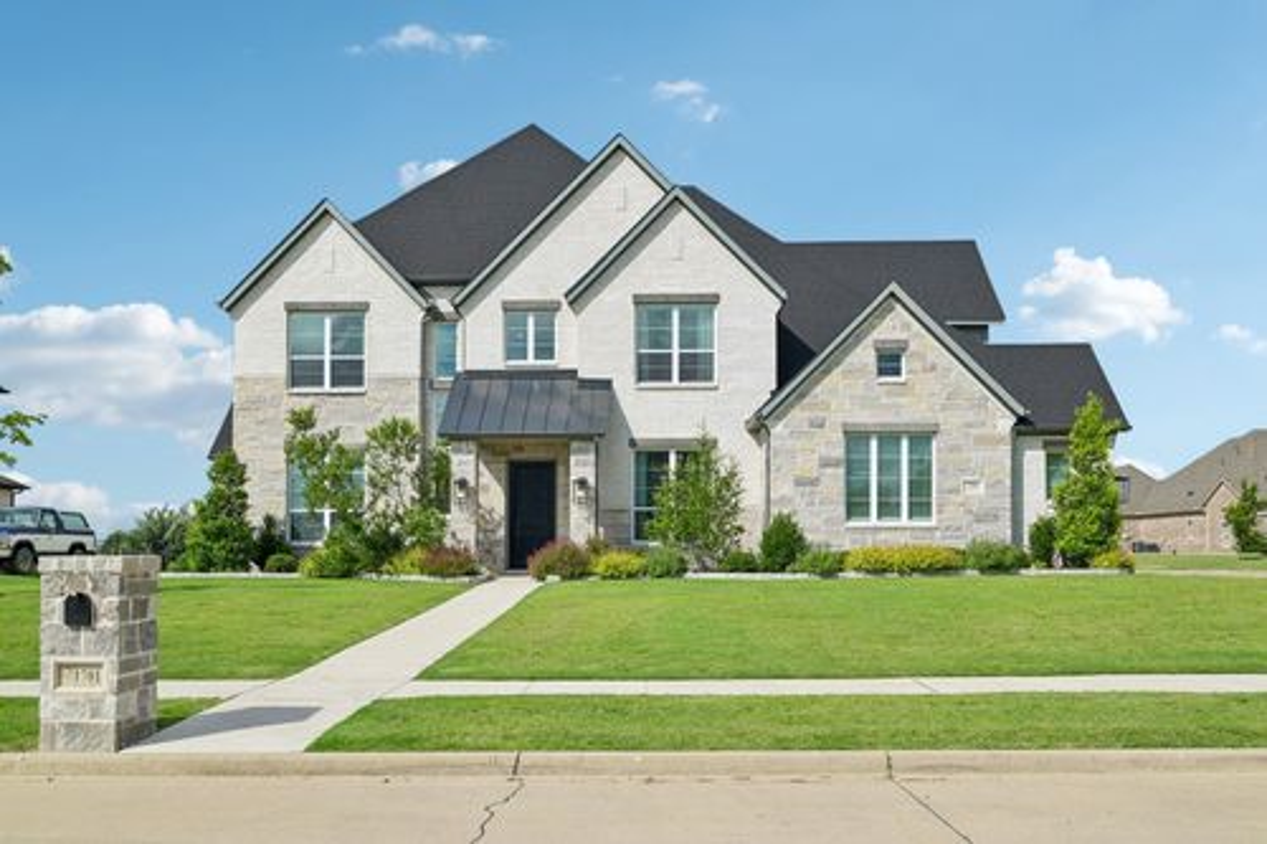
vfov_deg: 43.6
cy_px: 422
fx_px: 1055
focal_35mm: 30
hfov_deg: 61.9
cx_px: 634
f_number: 8
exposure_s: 1/2000
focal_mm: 30
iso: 400
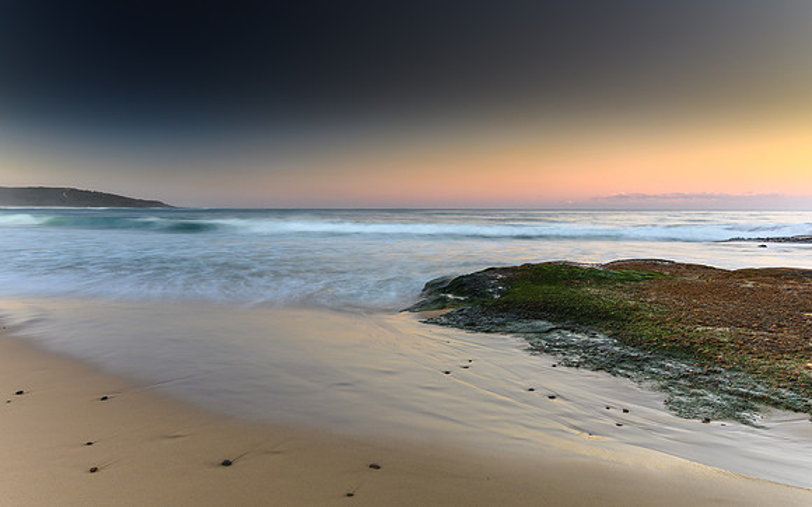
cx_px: 406
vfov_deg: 49.3
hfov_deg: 72.7
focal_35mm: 25
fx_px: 552
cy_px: 237
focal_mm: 16
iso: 50
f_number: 8
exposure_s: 2
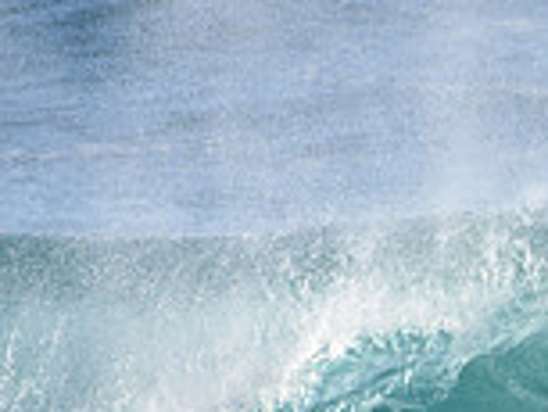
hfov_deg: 0.7
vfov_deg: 0.5
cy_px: 521
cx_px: 716
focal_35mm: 2732
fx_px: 43284
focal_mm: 500
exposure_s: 1/2000
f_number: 5.6
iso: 400
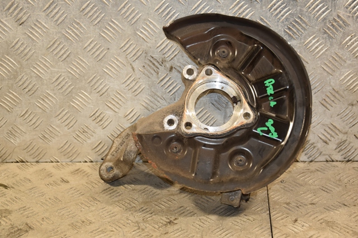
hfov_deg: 27.0
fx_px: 745
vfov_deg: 18.2
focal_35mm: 75
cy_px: 119
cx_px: 179
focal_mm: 50
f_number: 5
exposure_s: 1/125
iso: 800
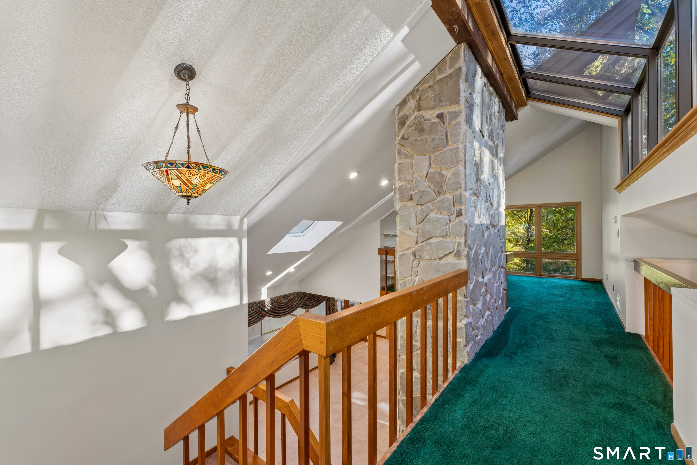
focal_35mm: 15
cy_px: 232
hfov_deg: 101.1
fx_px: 287
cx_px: 348
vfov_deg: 78.1
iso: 400
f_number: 13
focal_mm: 14.8
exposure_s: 1/10
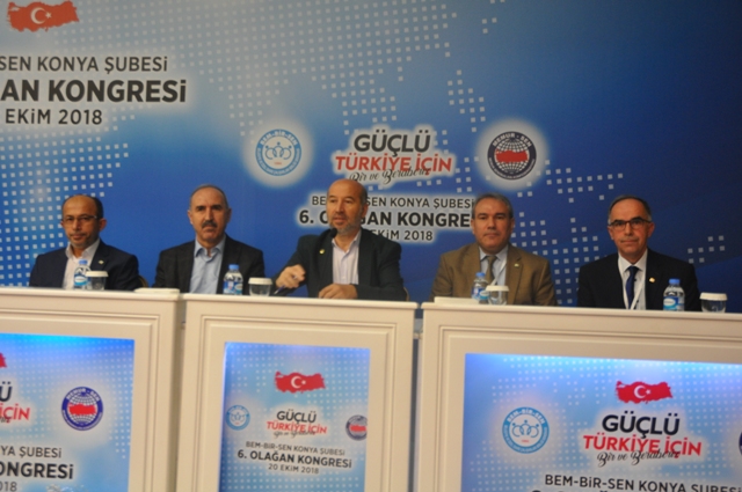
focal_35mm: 38
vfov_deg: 35.4
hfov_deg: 51.3
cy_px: 246
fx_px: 772
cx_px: 371
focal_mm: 25
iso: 800
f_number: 4
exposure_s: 1/60
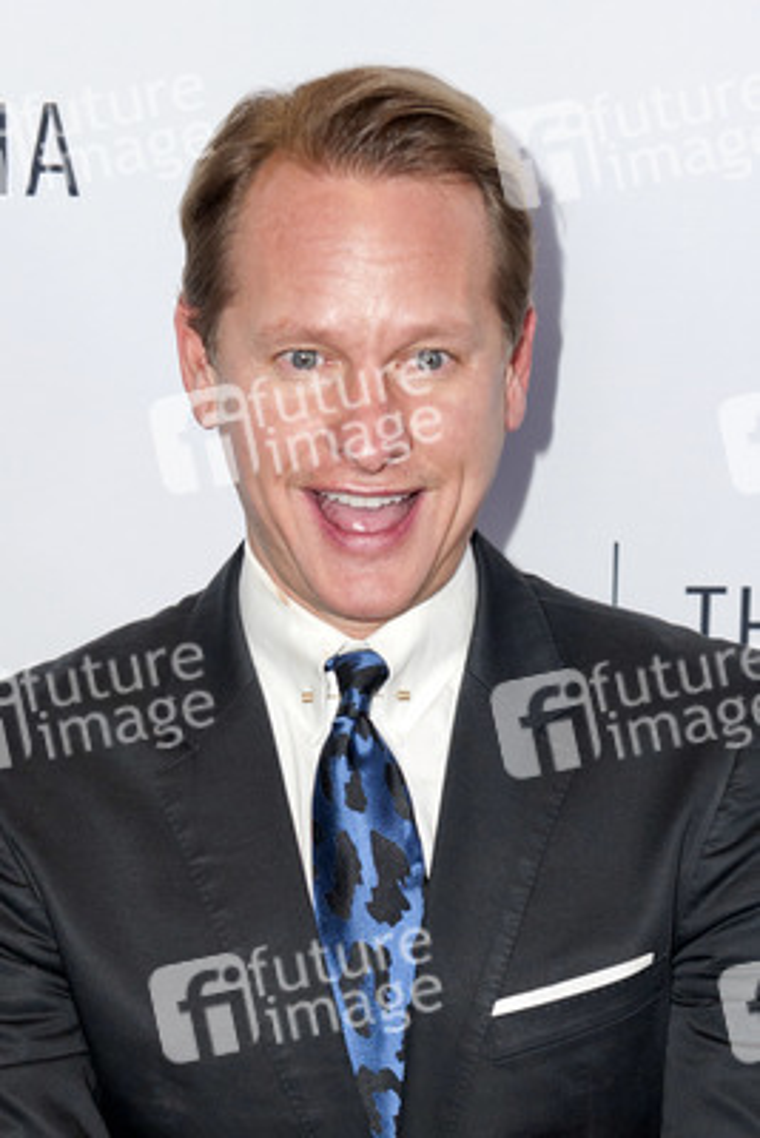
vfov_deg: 38.2
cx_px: 380
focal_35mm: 52
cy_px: 569
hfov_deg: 26.0
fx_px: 1645
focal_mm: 52
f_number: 4.5
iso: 500
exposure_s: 1/400
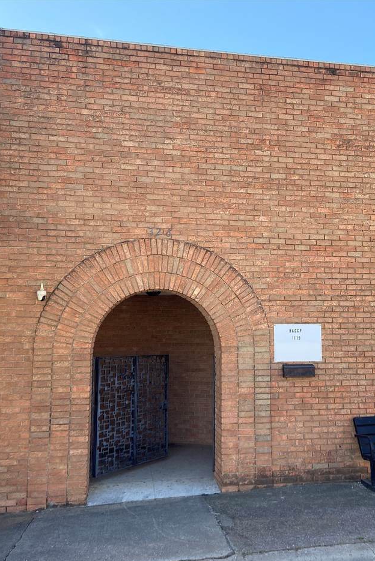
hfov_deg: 35.6
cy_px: 287
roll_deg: -0.5
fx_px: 578
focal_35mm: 37
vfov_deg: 51.9
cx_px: 248
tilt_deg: +4.8
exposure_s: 1/522
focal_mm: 4.25
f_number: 1.8
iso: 32
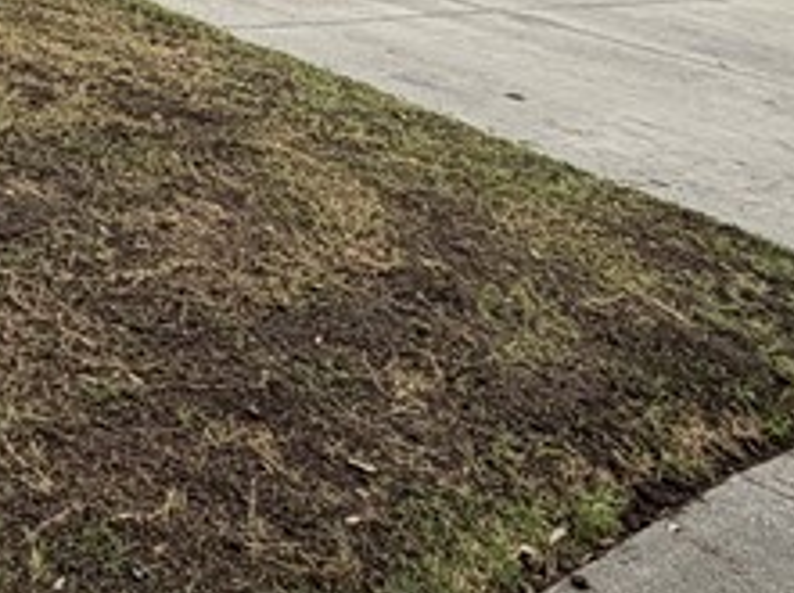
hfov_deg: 23.7
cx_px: -399
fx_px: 1489
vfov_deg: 19.6
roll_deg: -1.3
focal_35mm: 65
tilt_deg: -0.8
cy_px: -291
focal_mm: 2.22
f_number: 2.2
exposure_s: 1/770
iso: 25
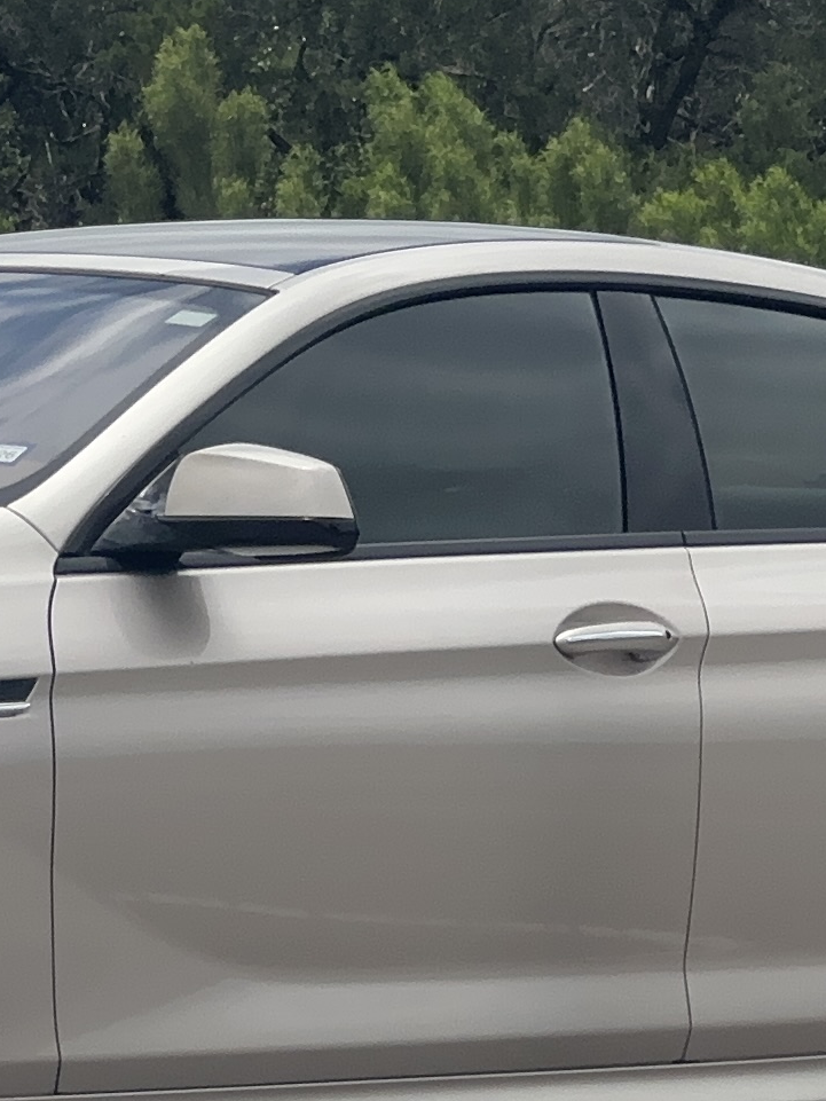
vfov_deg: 6.1
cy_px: 506
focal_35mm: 323
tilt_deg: +0.8
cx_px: 95
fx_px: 10274
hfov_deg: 4.6
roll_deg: +0.5
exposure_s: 1/1155
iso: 32
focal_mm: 9
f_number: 2.8
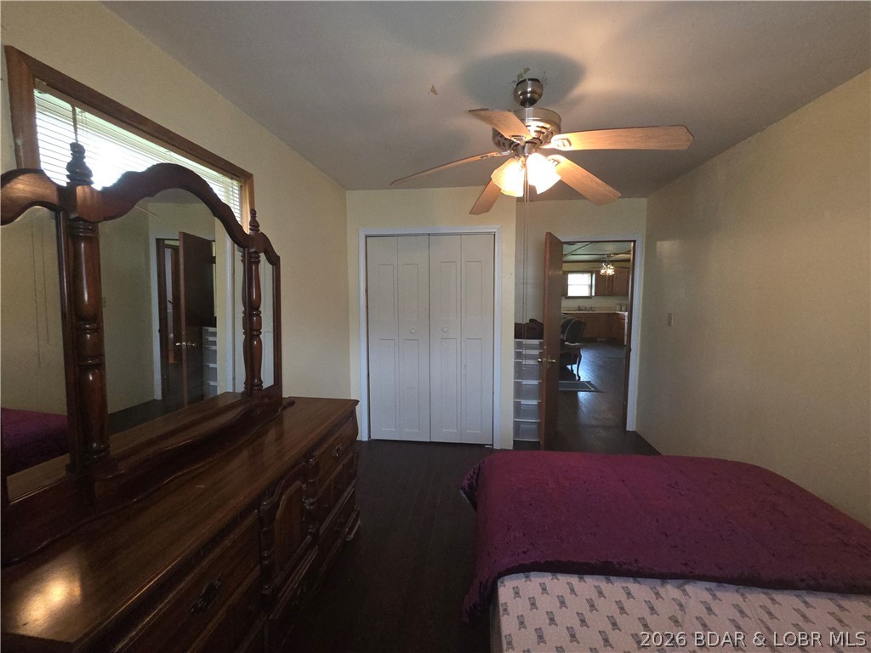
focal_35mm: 13
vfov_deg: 89.9
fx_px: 327
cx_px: 436
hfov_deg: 106.2
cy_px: 326
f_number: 2.2
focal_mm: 2.2
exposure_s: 1/60
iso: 250
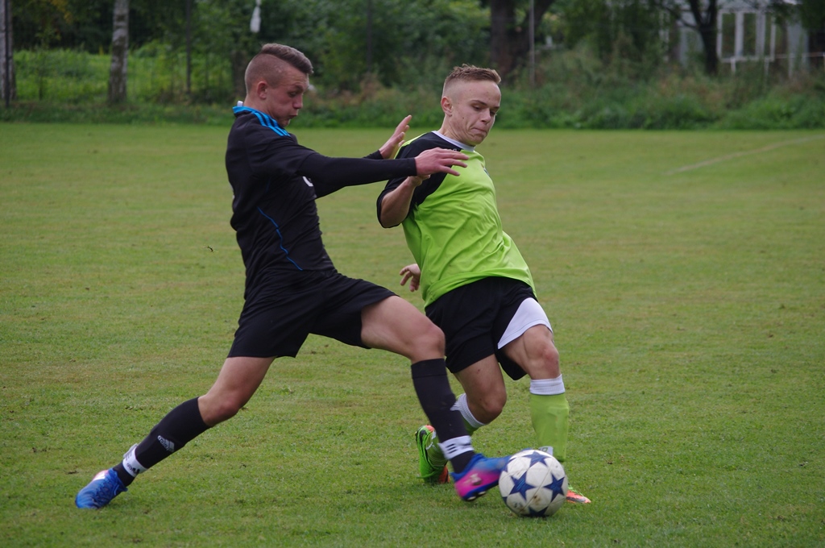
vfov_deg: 6.1
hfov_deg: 9.2
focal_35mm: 225
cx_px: 412
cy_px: 274
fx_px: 5150
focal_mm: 150
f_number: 7.1
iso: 400
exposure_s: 1/800
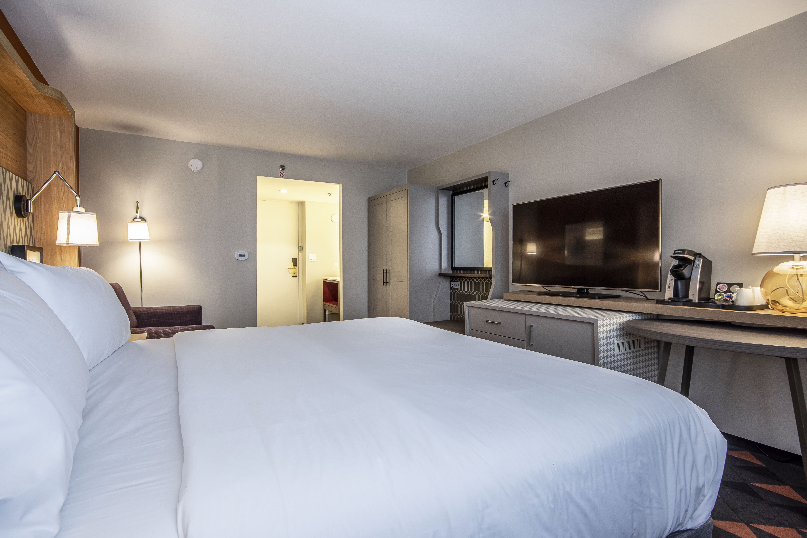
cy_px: 269
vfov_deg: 67.4
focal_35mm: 18
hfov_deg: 90.0
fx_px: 403
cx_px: 404
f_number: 10
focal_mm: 12
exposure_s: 1/2
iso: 100
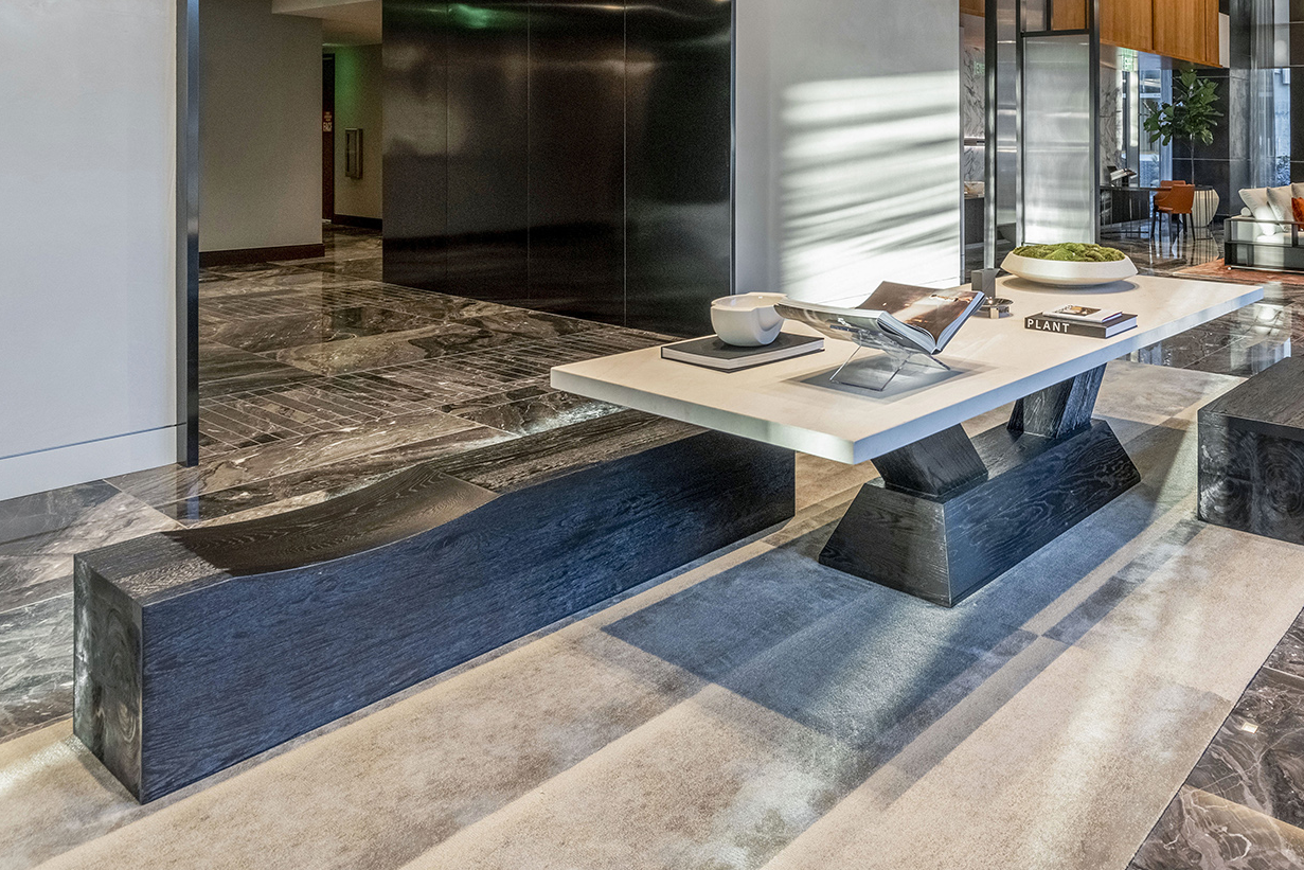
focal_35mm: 26
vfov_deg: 46.9
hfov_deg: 65.2
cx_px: 978
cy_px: 171
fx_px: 942
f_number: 8
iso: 1600
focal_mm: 16
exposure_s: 1/400
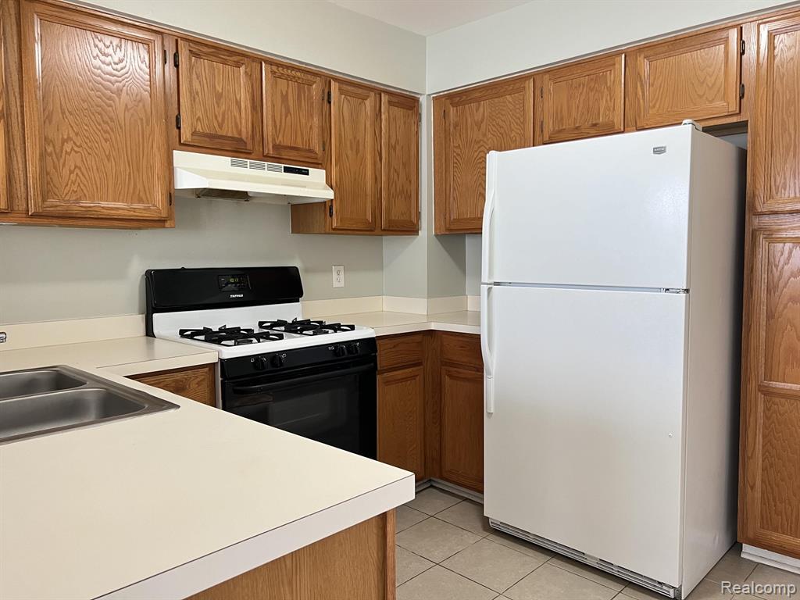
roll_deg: +0.4
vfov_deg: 53.1
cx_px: 400
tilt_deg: -5.0
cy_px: 300
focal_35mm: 26
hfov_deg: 67.3
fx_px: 601
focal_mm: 5.7
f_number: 1.5
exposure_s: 1/60
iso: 160
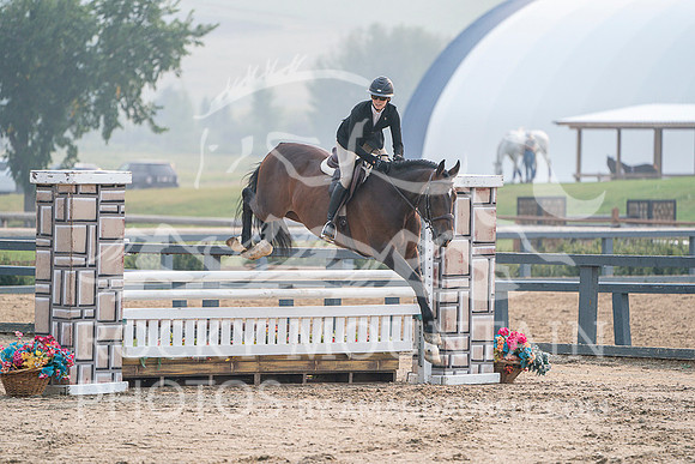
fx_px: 6488
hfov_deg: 6.1
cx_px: 348
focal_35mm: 336
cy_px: 232
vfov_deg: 4.1
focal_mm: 336
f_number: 5.6
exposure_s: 1/800
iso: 500
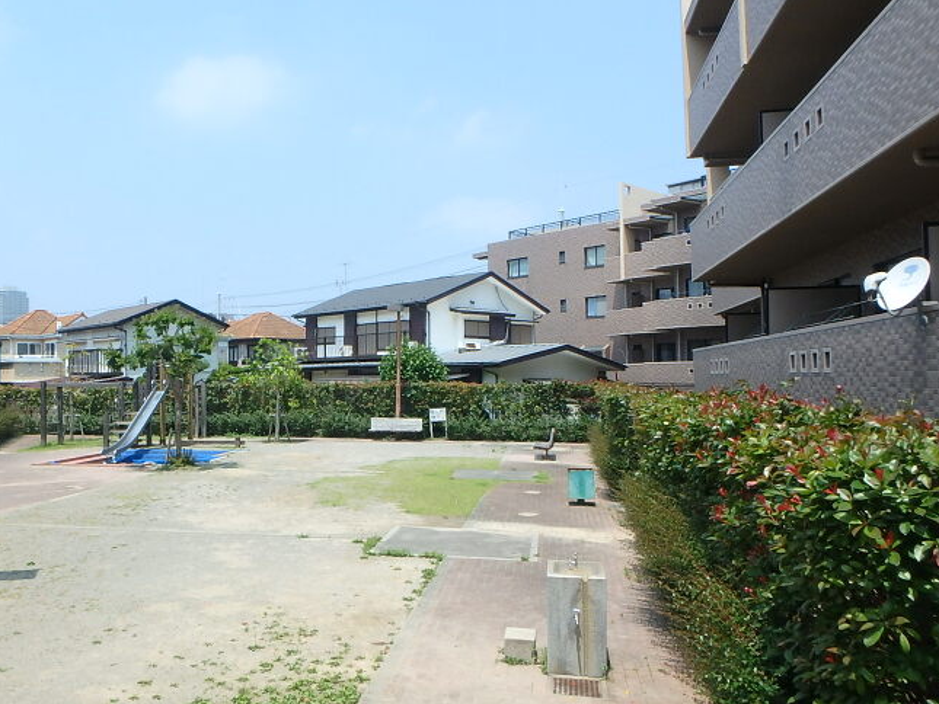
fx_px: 841
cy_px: 364
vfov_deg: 45.4
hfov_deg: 57.4
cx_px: 338
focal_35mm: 31
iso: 125
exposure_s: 1/400
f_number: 6
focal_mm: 3.7
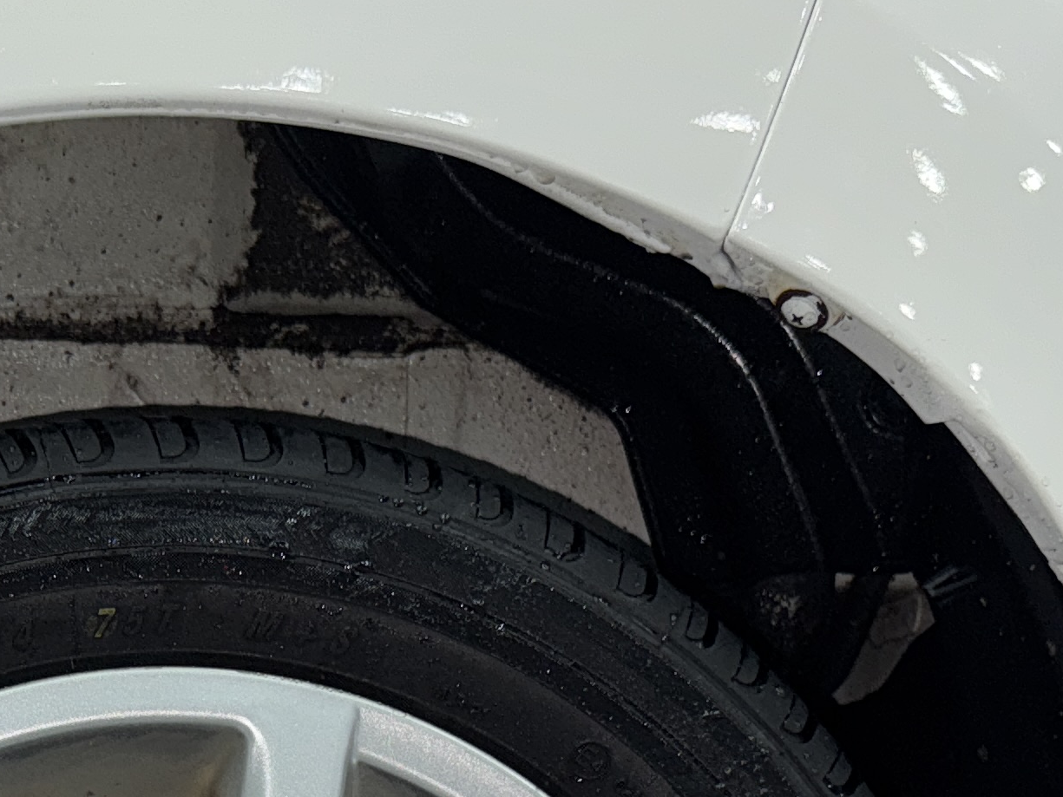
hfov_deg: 23.5
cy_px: 1123
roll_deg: -1.9
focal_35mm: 79
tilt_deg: -1.6
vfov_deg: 17.2
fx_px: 2426
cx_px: -36
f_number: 1.78
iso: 50
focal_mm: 6.76
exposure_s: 1/28
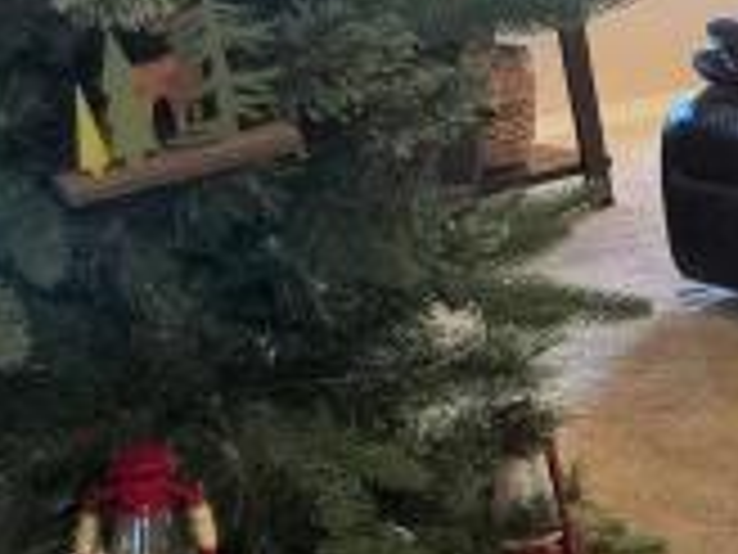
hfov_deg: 15.6
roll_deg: -0.2
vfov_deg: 12.8
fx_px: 2409
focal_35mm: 113
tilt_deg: -5.8
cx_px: 1210
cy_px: -77
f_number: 2.2
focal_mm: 4.15
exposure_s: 1/15
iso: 50
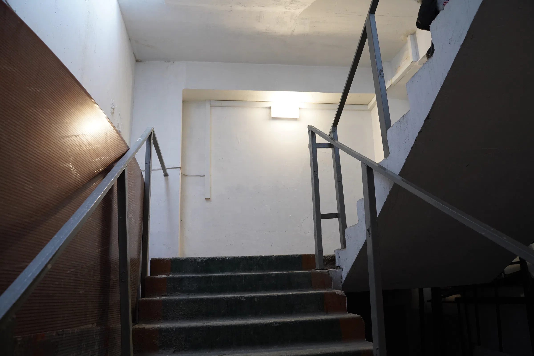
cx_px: 267
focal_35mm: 28
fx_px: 415
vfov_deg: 46.4
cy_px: 178
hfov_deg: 65.5
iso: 4000
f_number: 5
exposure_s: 1/60
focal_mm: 28
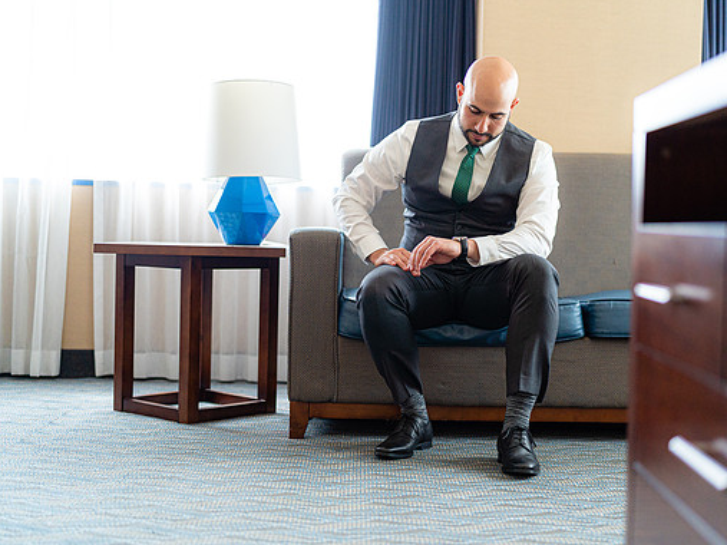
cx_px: 409
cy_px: 272
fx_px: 1155
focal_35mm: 55
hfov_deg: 34.9
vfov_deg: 26.5
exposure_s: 1/500
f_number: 1.4
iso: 800
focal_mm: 50
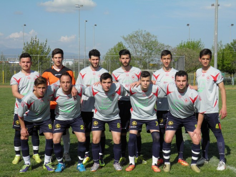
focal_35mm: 62
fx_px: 423
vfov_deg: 23.7
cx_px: 118
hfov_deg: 31.2
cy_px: 88
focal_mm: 11.2
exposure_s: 1/400
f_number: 6
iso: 50
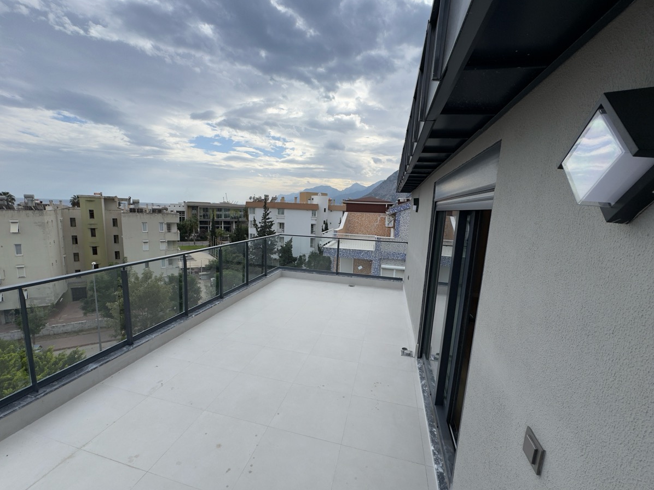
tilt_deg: -9.4
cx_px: 315
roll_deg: -2.3
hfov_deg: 98.1
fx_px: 283
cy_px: 256
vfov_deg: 81.7
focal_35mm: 15
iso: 50
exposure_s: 1/1600
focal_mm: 2.22
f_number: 2.2
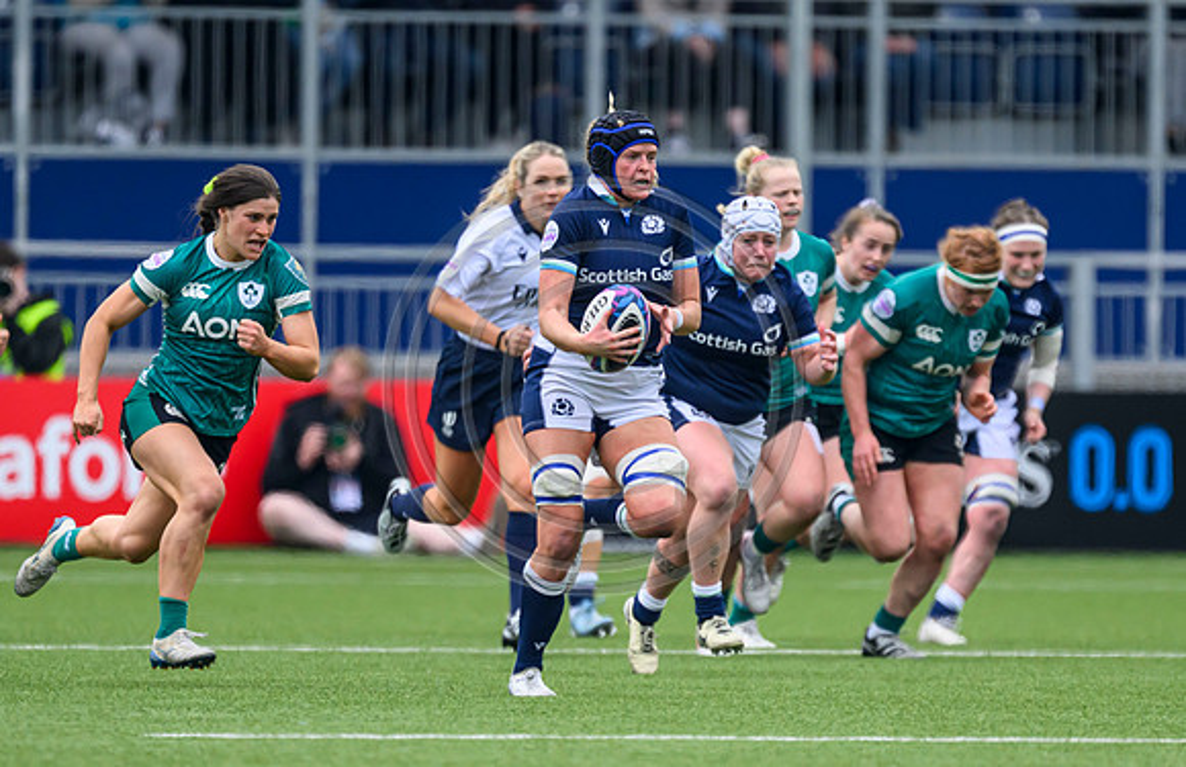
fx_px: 30177
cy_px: 524
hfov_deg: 2.3
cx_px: 604
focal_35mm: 925
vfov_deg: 1.5
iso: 1250
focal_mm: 560
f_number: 4
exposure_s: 1/4000
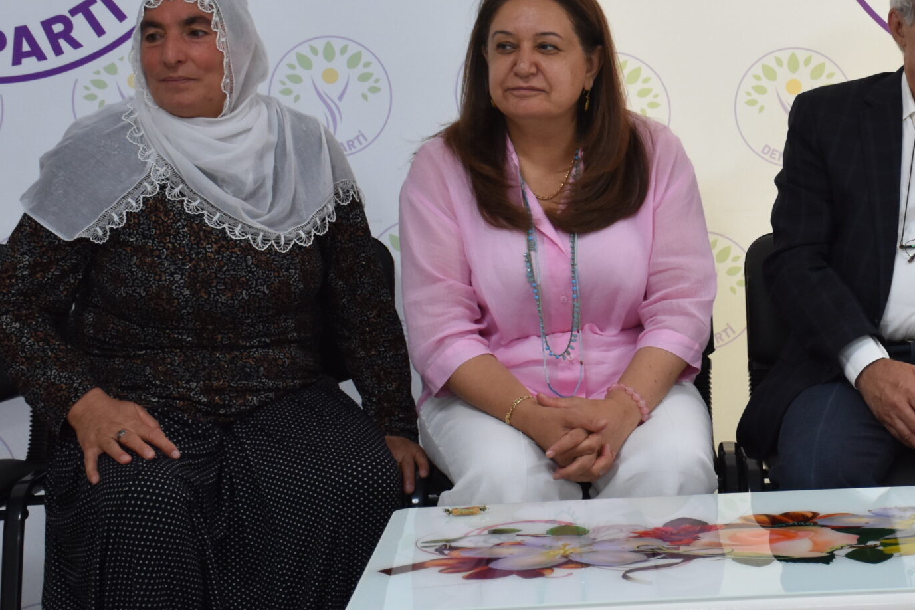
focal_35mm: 106
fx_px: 2694
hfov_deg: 18.9
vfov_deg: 12.9
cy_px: 172
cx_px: 831
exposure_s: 1/80
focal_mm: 38
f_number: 4.2
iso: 800
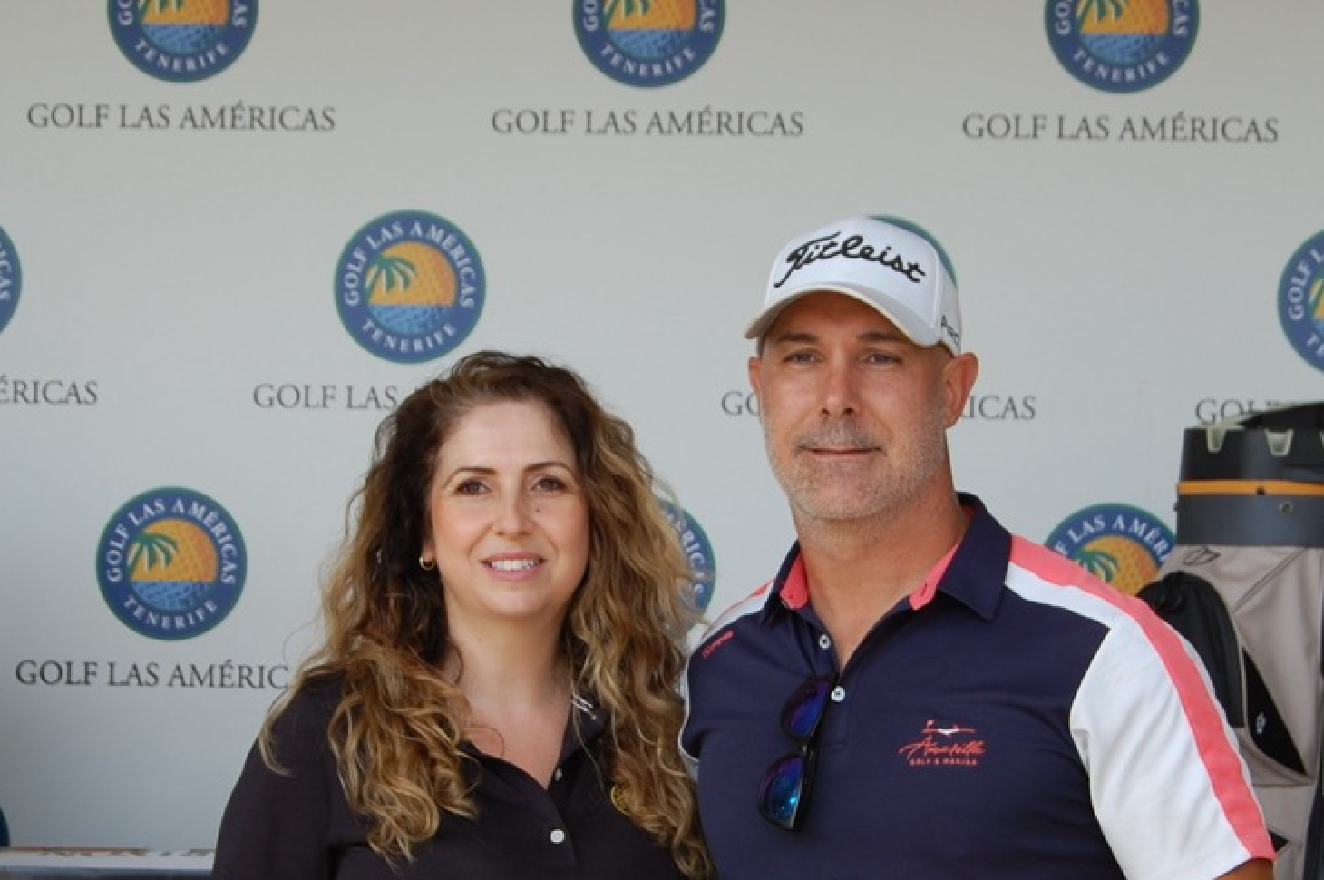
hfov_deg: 20.4
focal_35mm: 100
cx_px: 713
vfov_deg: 13.6
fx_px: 3674
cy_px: 676
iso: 200
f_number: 5.6
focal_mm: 38
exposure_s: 1/125
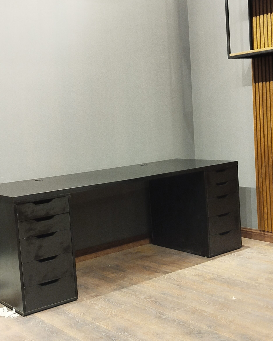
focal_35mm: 51
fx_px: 515
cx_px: 135
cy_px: 179
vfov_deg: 36.7
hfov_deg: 29.7
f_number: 1.7
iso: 640
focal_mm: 5.31
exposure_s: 1/17
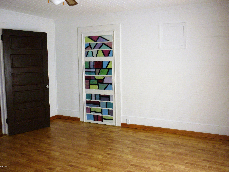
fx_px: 218
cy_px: 86
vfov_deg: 42.9
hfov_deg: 55.4
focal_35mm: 33
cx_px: 114
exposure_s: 1/30
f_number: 2.8
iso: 200
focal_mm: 5.5
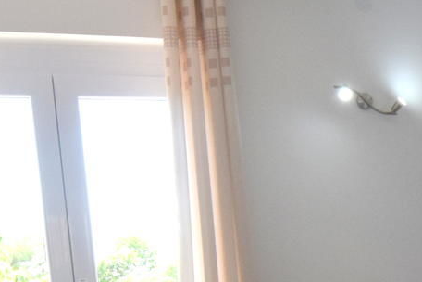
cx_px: 483
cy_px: 364
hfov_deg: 23.8
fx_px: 926
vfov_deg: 16.4
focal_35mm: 79
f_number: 5.6
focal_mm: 10
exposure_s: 1/125
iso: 400
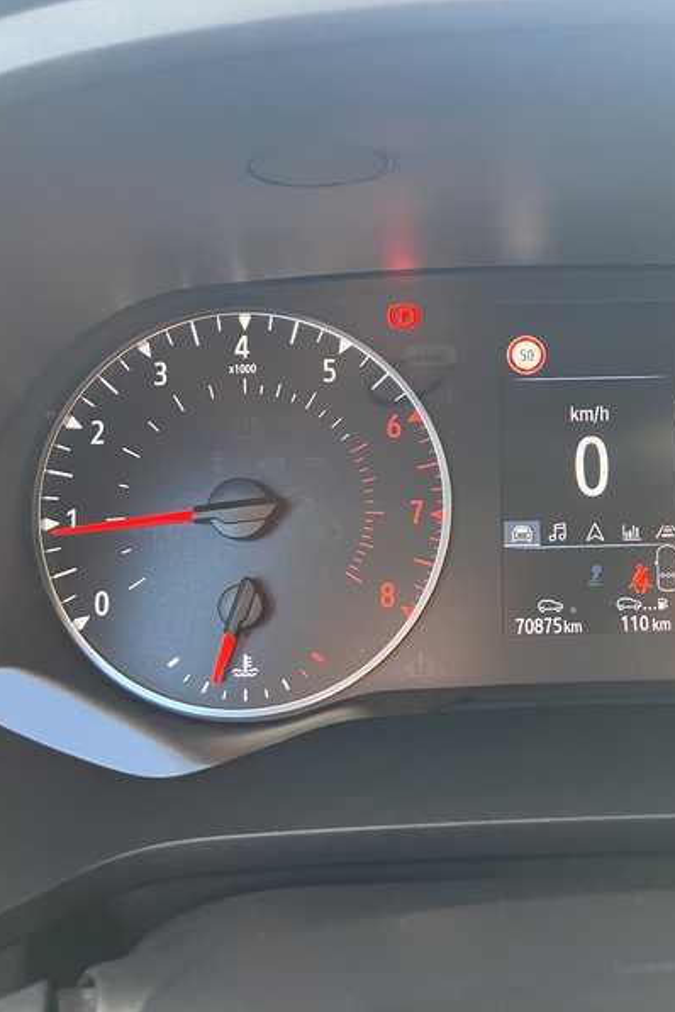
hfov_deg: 32.7
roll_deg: +1.4
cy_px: 505
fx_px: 1097
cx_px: 590
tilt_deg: -21.8
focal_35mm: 39
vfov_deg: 49.6
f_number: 1.8
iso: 80
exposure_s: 1/65
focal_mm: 3.99
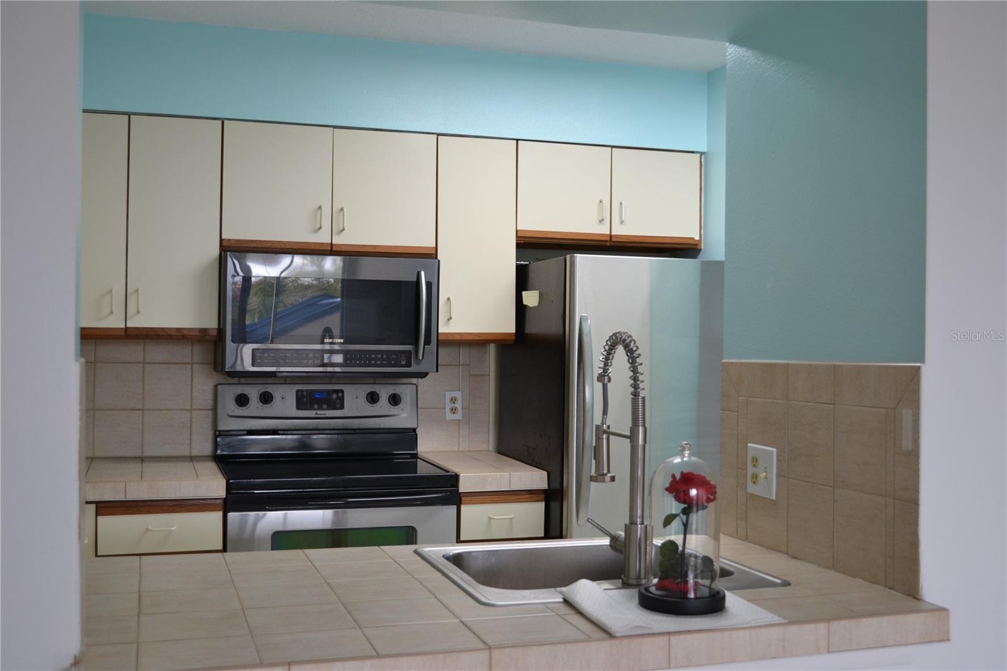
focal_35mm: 39
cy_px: 336
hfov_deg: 49.6
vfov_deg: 34.2
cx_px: 504
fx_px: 1091
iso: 400
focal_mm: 26
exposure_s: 1/50
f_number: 4.2
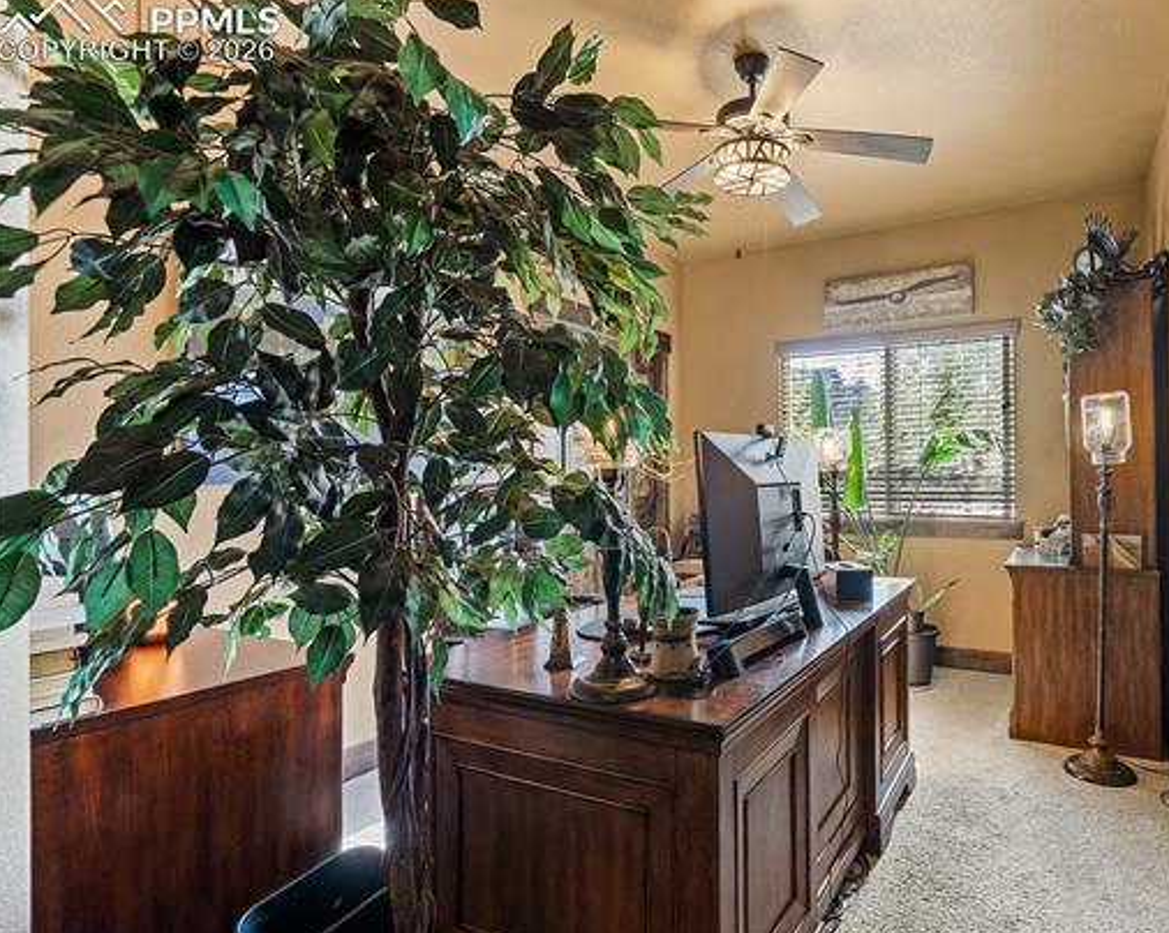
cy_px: 473
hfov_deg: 81.8
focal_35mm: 19
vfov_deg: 70.8
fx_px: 657
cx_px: 730
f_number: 6.3
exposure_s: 1/2
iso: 320
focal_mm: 16
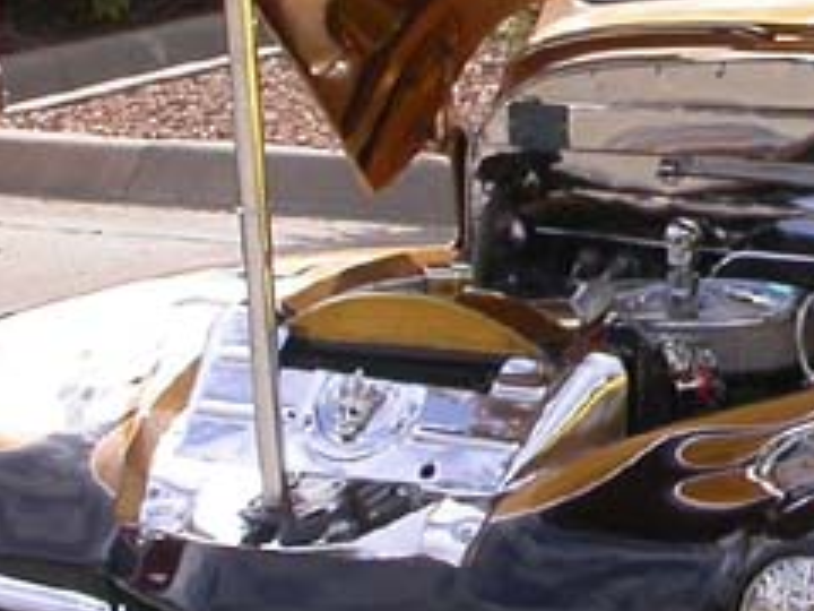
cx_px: 807
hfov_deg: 12.1
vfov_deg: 9.2
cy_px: 187
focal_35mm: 162
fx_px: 3809
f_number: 6.7
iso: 100
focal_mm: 7.85
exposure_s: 1/295
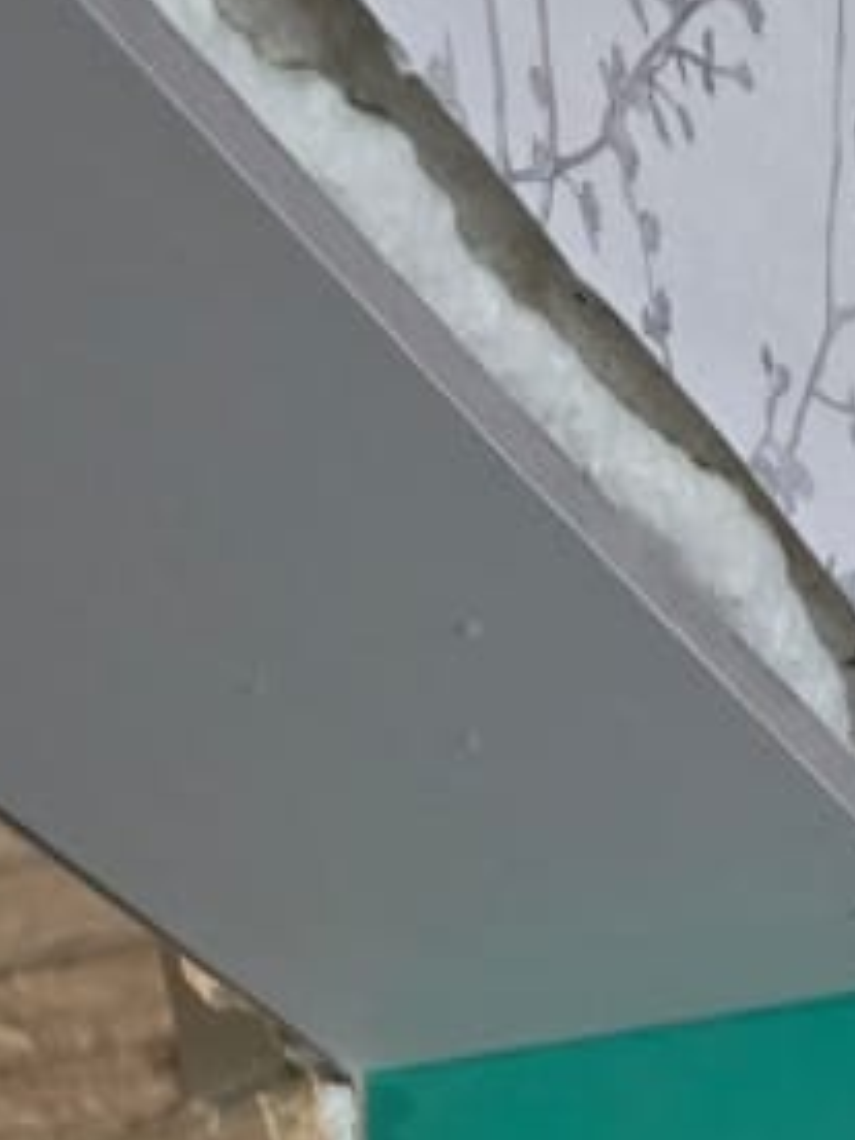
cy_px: 2962
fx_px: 4676
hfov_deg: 10.4
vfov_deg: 11.1
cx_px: 814
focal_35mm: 142
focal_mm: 6.3
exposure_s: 1/100
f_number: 1.7
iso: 1250
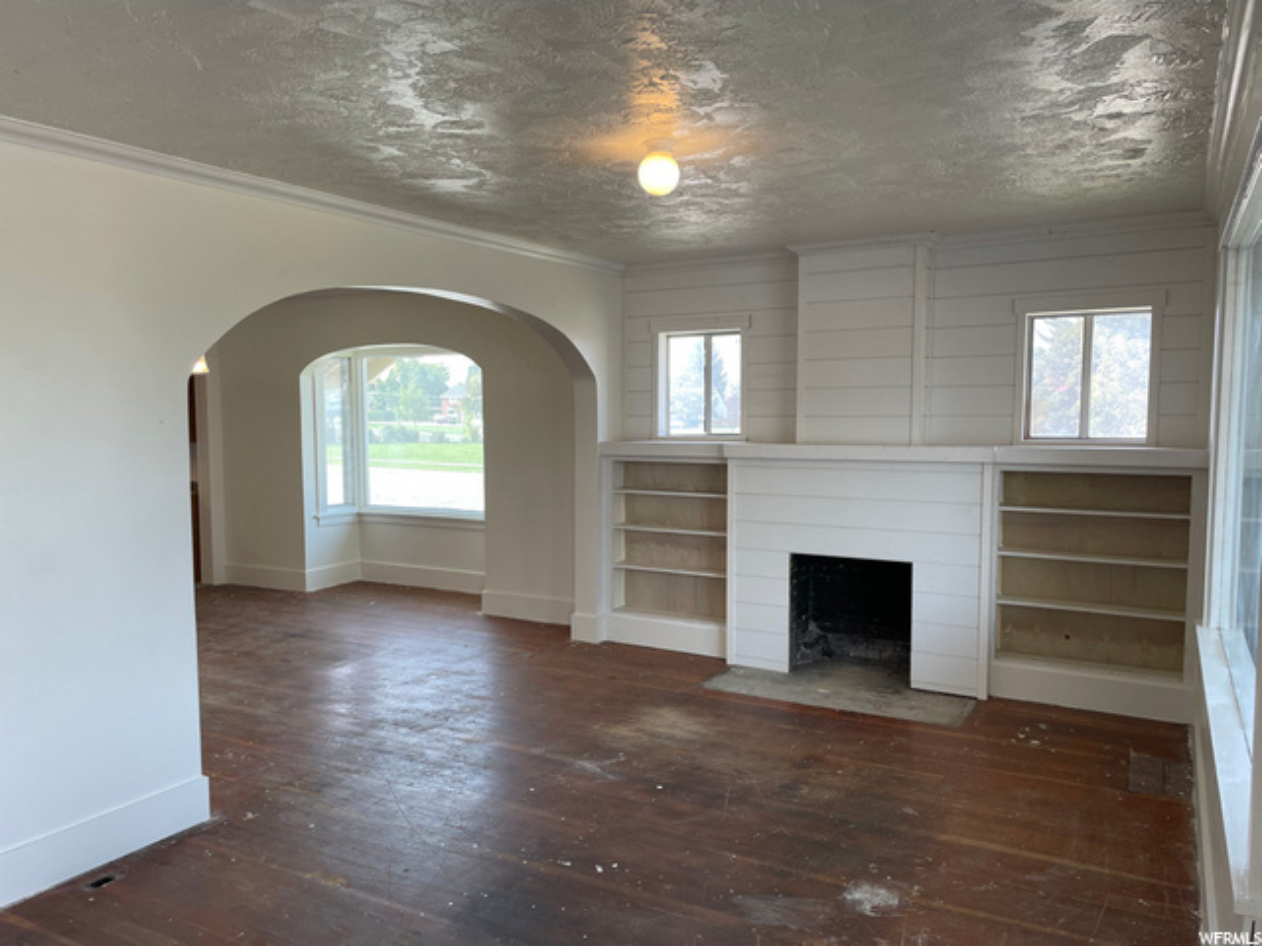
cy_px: 473
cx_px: 631
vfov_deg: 53.1
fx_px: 948
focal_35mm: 26
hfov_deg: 67.3
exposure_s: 1/121
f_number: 1.6
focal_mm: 4.2
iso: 40
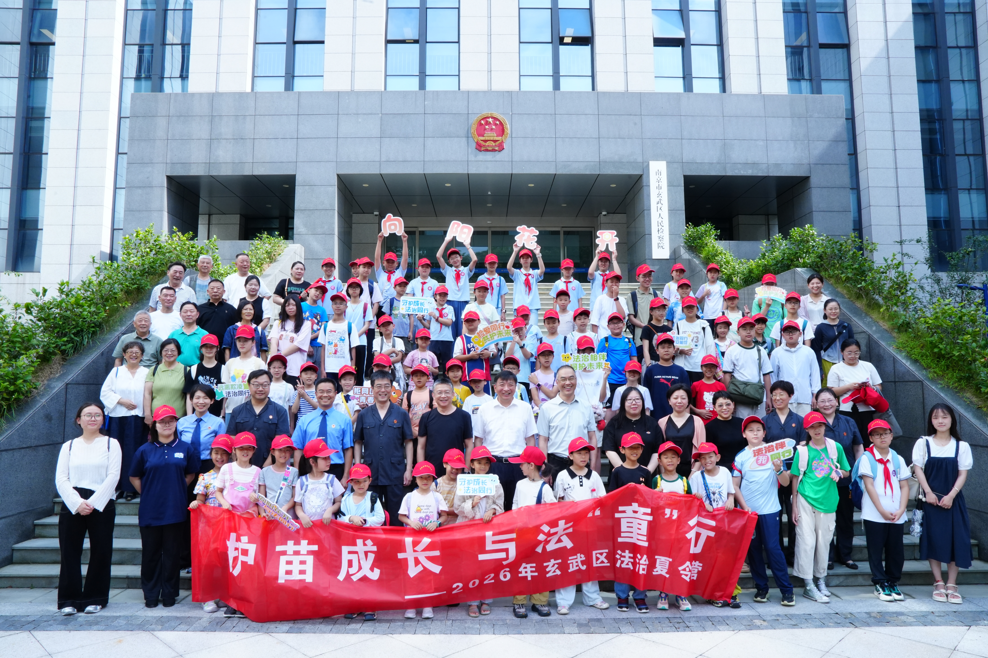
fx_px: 659
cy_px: 329
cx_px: 494
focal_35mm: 24
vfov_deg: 53.1
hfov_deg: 73.7
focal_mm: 24
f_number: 22
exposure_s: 1/160
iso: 1600
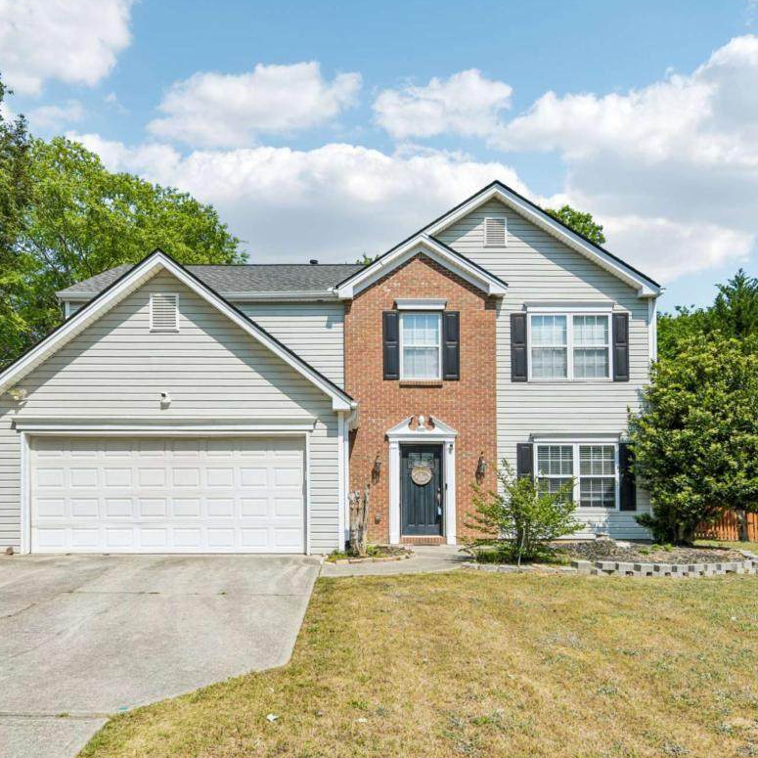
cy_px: 381
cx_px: 360
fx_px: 619
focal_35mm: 25
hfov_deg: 62.9
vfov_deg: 62.9
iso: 400
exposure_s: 1/2000
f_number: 8
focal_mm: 19
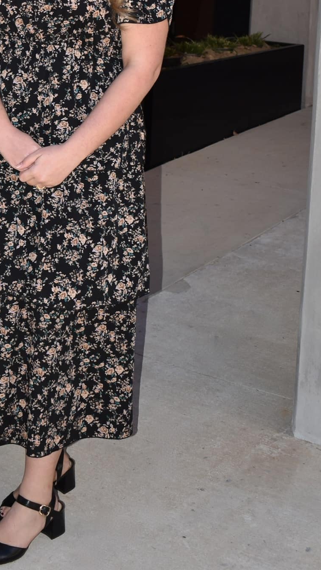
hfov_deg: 20.7
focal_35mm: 57
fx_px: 861
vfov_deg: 35.3
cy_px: 99
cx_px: 40
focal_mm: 21
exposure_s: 1/200
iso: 100
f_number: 3.8
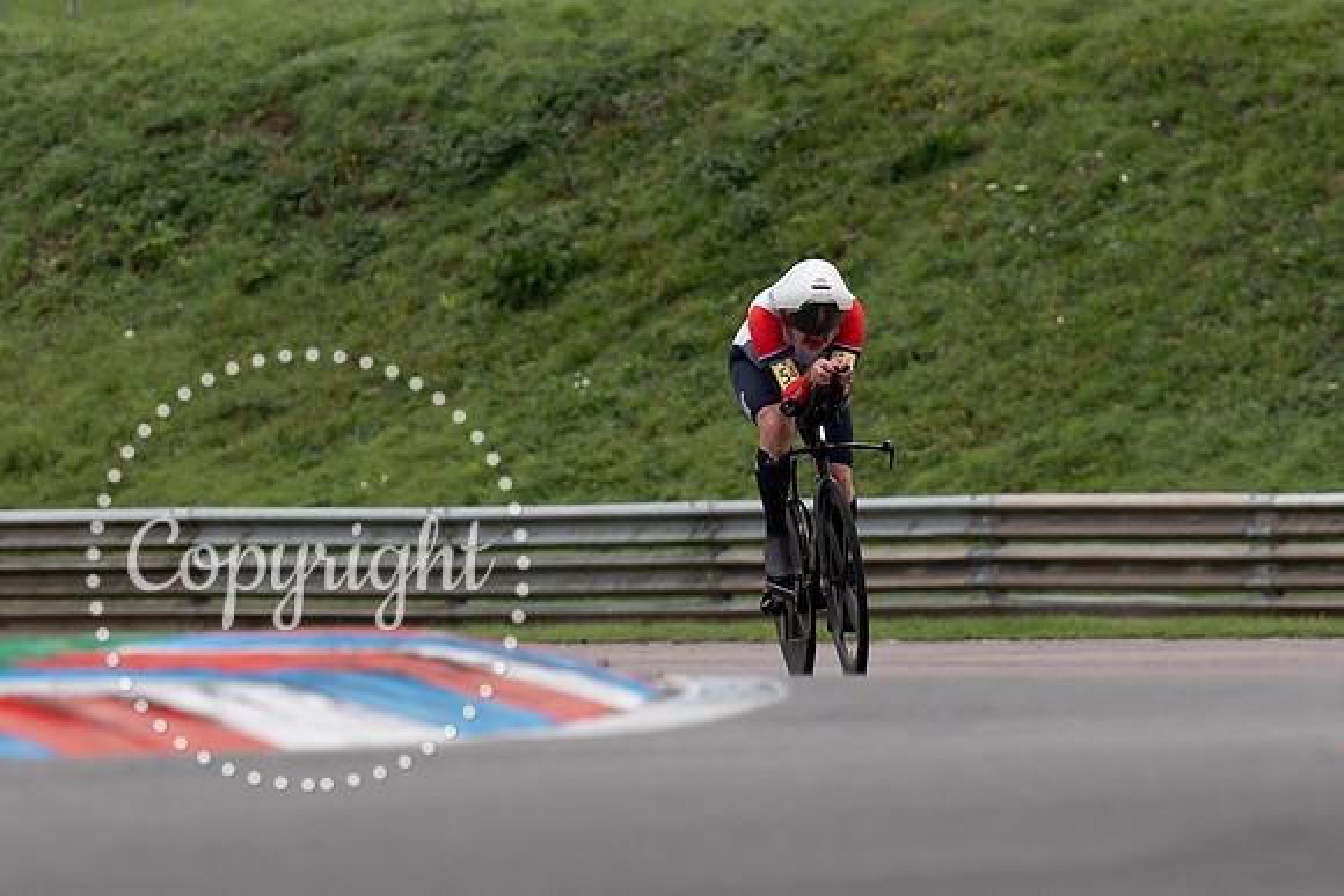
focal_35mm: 474
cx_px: 789
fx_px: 17681
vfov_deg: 2.9
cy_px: 773
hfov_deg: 4.4
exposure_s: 1/800
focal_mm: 164
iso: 160
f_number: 4
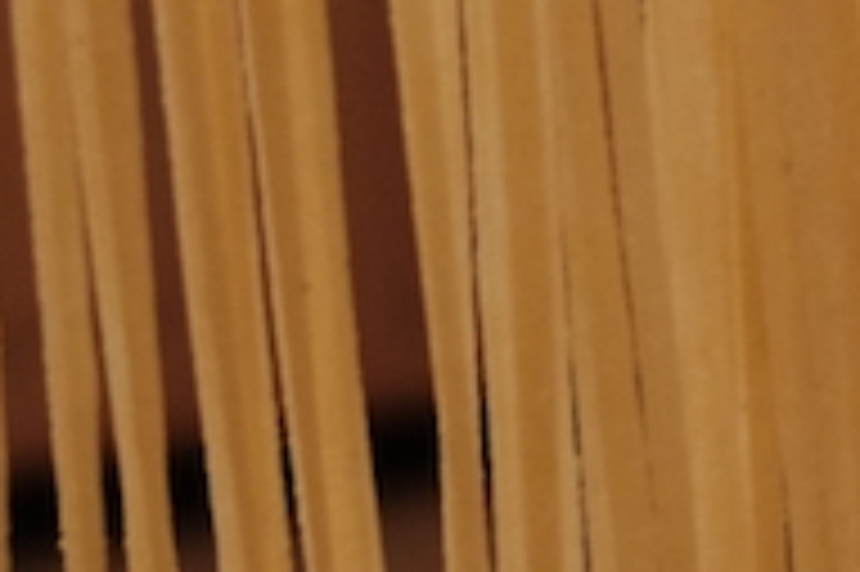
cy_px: -153
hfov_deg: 9.3
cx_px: 833
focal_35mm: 220
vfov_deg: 6.2
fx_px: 5251
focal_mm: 23
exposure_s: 1/60
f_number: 2.5
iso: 1250
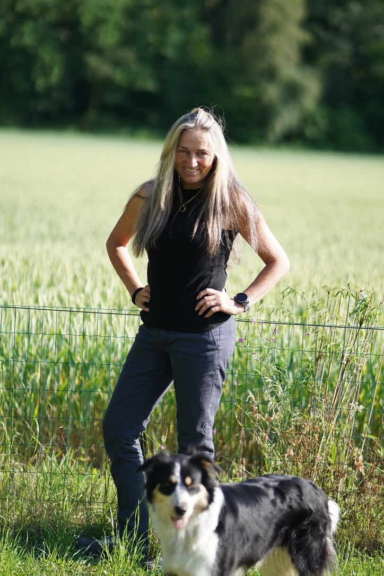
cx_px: 192
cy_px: 288
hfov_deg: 10.8
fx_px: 2029
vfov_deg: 16.1
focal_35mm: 127
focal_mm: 85
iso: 100
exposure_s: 1/2000
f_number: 1.4
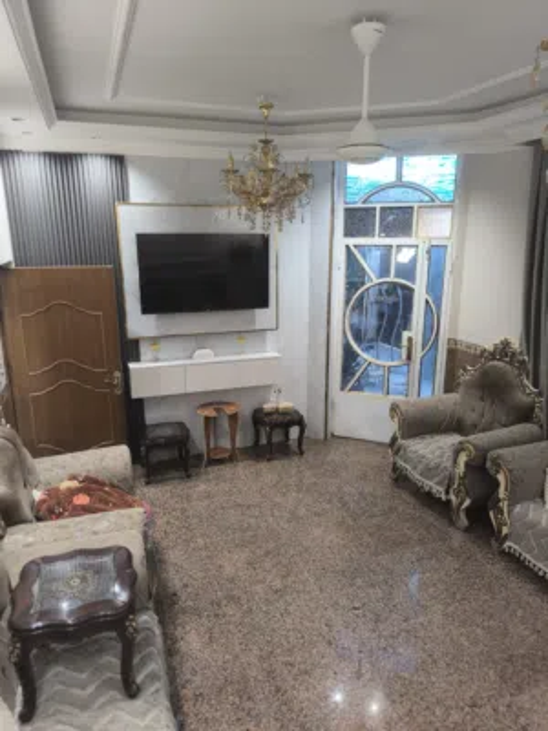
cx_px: 274
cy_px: 366
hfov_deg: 58.9
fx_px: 485
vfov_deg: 73.9
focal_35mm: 23
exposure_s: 1/50
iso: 400
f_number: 1.65
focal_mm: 6.14
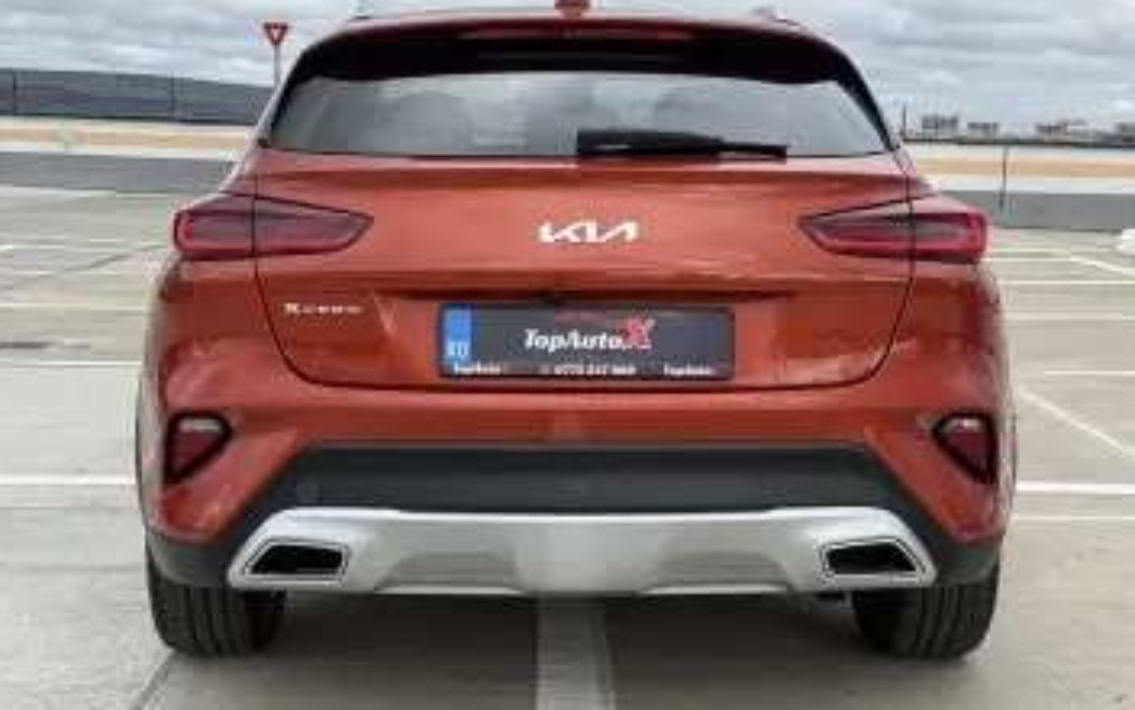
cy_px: 326
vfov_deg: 24.9
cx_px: 568
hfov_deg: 38.9
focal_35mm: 52
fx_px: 1608
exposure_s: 1/1980
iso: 80
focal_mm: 6.76
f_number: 1.78
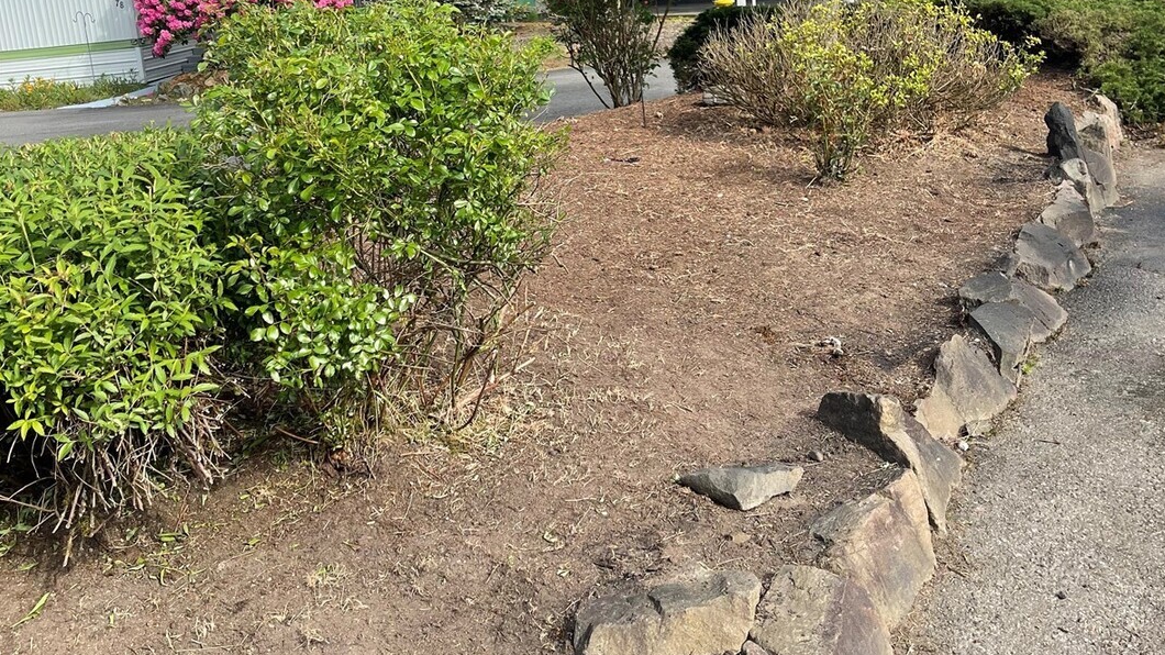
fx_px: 1143
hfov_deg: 54.0
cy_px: 134
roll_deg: +4.9
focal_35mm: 37
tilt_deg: -10.0
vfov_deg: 31.2
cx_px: 591
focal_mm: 5.1
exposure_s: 1/1553
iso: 32
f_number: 1.6
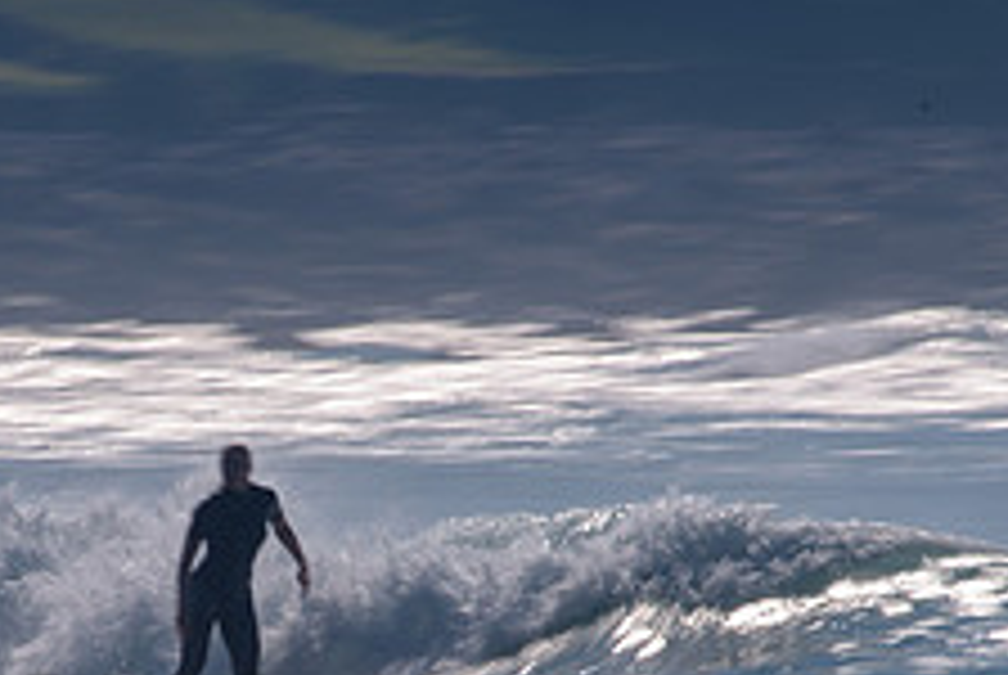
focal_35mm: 1294
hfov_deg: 1.6
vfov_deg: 1.1
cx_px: 202
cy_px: 704
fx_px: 36279
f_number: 20
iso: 31
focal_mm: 500
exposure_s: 1/20
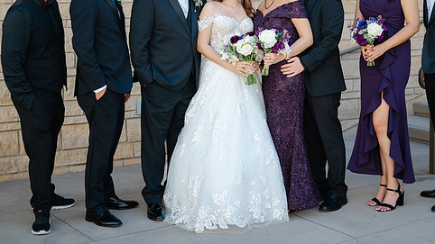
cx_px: 245
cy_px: 75
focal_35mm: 63
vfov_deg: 19.0
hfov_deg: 33.3
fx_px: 727
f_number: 1.8
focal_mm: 50
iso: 64
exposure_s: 1/640
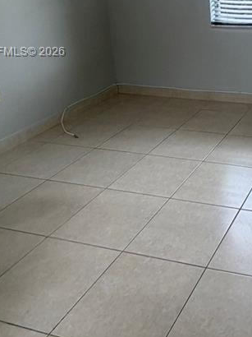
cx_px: 282
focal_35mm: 41
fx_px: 398
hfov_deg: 31.0
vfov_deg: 43.0
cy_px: 53
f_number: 2.2
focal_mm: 2.22
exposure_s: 1/120
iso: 125
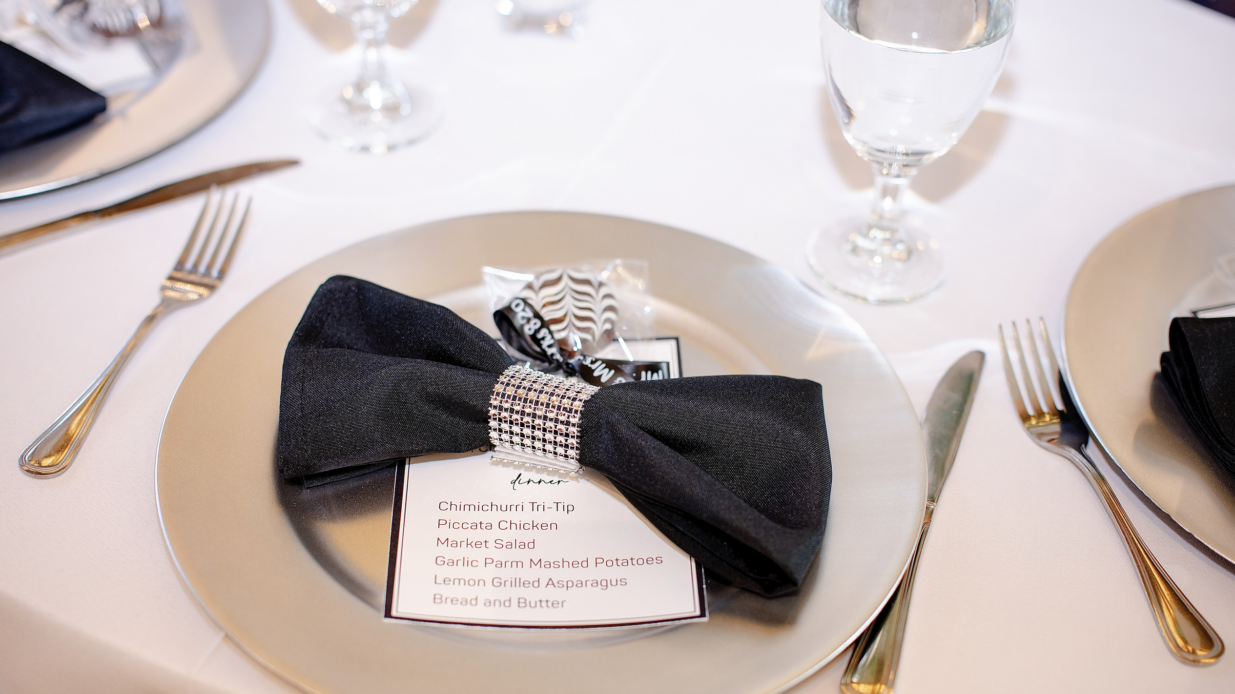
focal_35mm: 53
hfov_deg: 39.2
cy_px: 390
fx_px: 1736
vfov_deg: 22.6
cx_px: 623
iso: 800
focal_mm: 50
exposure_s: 1/200
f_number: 2.2
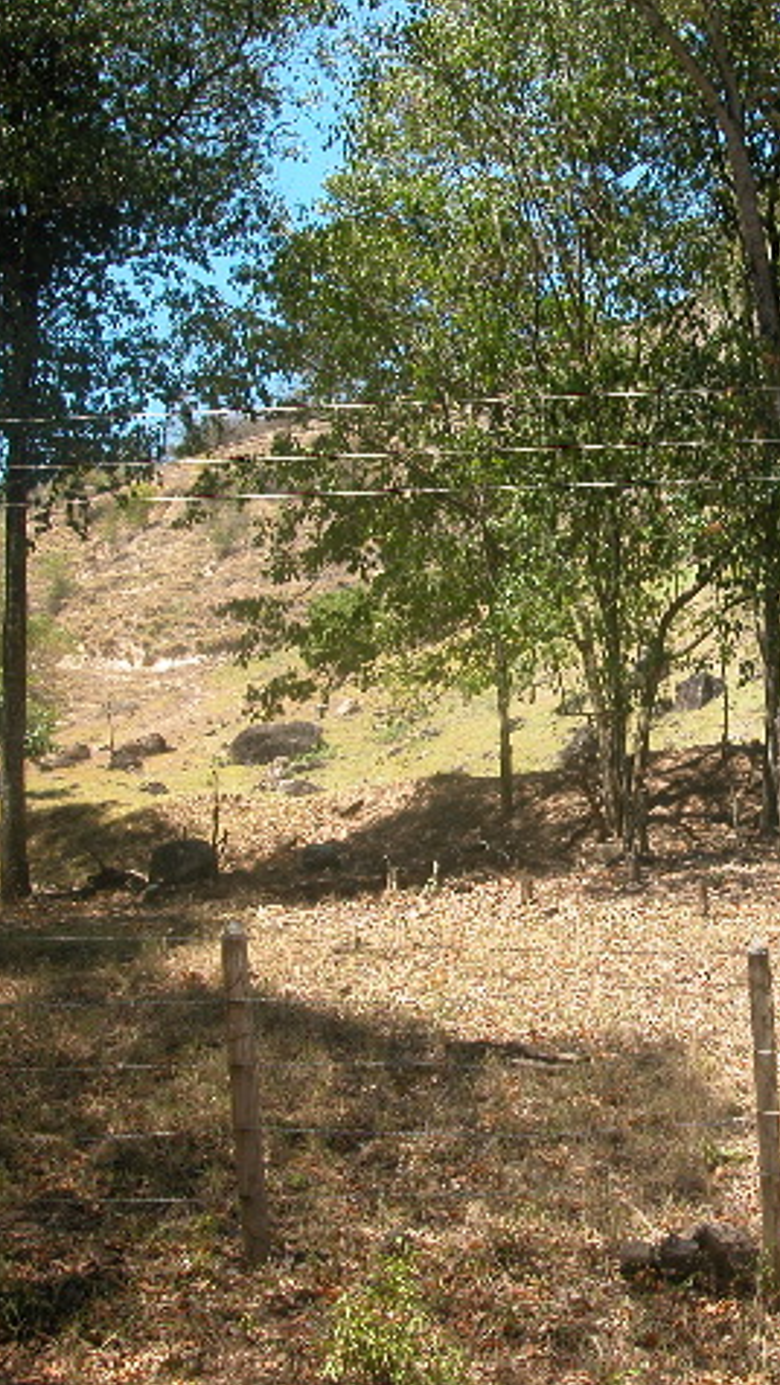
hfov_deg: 28.1
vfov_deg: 49.4
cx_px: 678
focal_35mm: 41
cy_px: 690
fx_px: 1506
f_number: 5
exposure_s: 1/205
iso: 100
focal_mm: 7.1
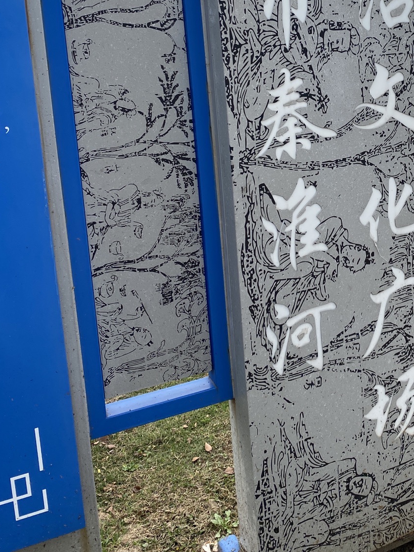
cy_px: 127
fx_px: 733
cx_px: 352
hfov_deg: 30.5
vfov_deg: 39.9
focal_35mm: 46
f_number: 1.8
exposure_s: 1/1124
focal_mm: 4.25
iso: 32
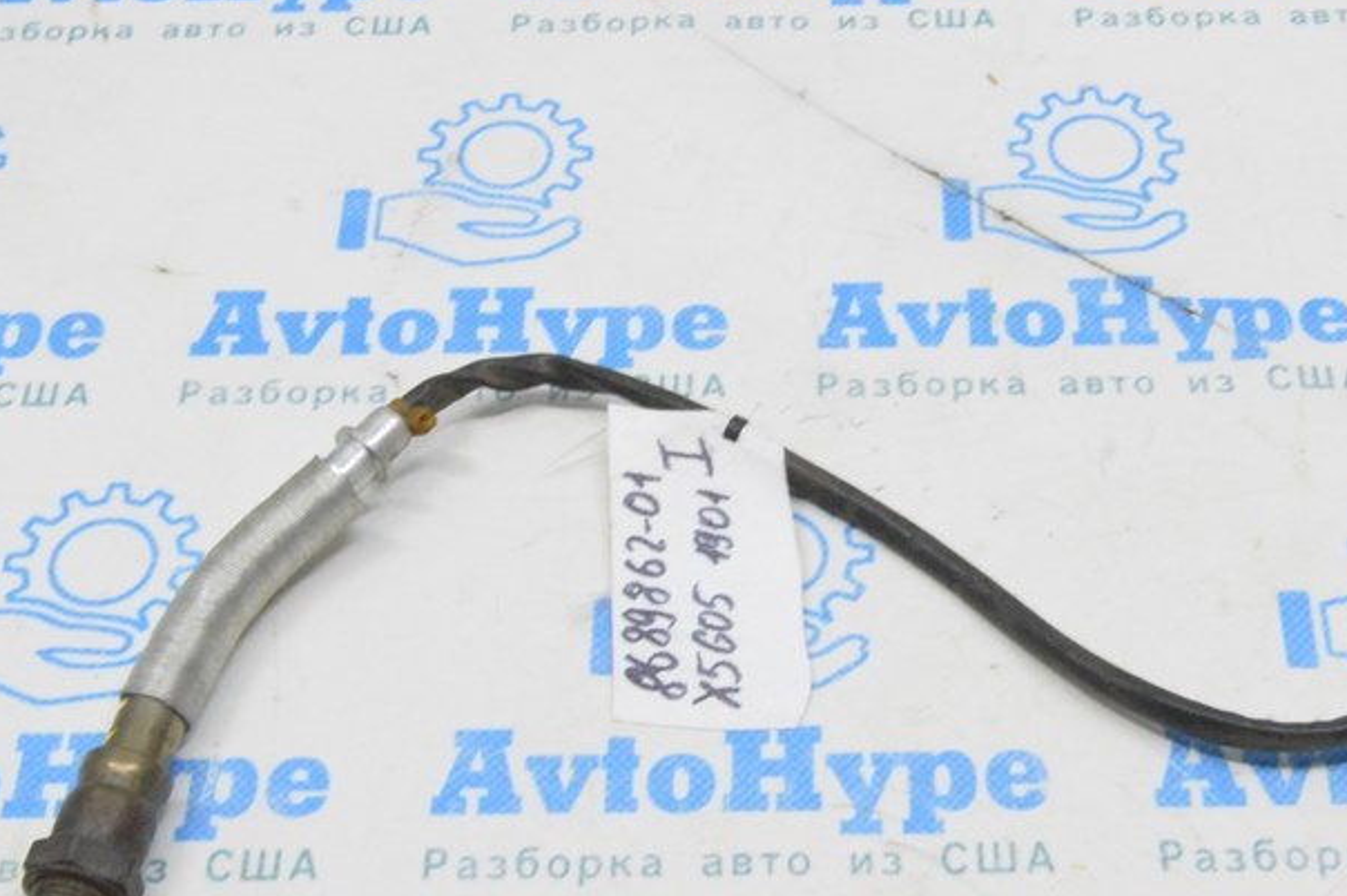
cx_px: 812
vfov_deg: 22.2
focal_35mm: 61
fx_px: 2281
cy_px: 480
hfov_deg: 32.8
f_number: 20
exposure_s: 1/20
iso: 6400
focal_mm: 24
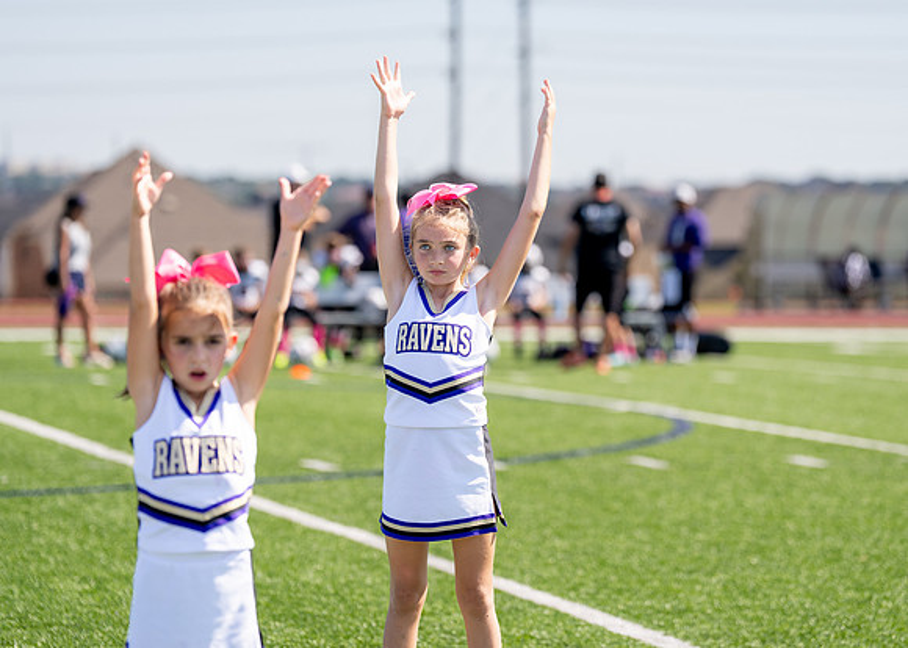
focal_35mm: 158
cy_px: 307
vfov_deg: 9.1
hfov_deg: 12.7
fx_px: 4083
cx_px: 478
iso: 200
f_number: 2.8
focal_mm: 131
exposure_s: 1/2500
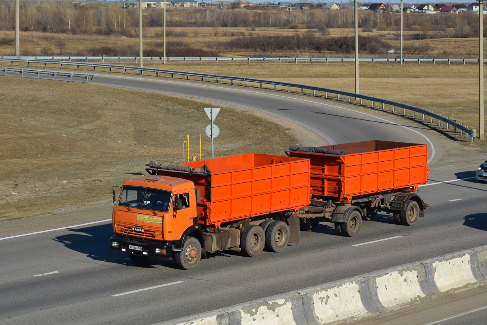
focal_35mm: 82
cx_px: 244
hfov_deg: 24.6
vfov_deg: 16.6
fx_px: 1116
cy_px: 162
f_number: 8
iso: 200
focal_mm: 55
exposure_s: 1/1250
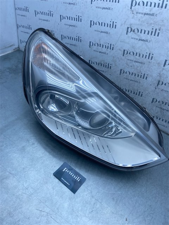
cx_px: 84
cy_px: 112
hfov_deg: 53.1
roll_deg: -12.4
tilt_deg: -44.5
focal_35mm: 26
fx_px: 169
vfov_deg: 67.3
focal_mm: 4.25
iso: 32
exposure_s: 1/1316
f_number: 1.8
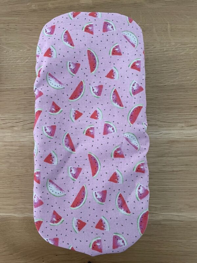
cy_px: 132
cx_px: 98
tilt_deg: -83.3
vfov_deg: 67.3
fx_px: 197
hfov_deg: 53.1
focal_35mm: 26
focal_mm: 4.2
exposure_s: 1/42
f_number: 1.6
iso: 500
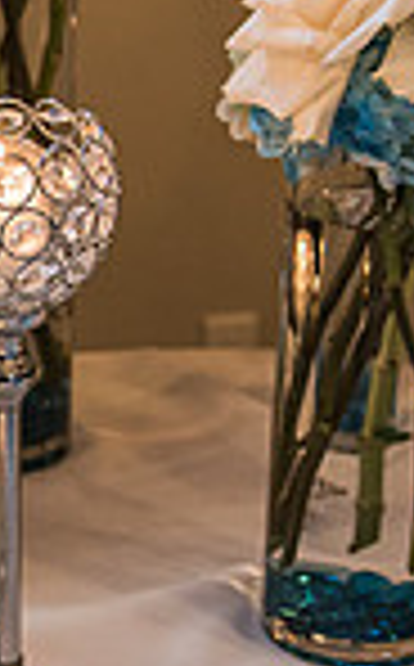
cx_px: -230
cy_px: 421
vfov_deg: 21.6
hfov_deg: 12.8
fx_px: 1740
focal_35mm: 96
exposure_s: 1/125
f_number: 2.8
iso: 1600
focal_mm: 24
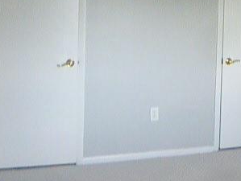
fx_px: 432
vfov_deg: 23.2
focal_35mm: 62
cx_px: 185
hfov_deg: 30.6
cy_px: 28
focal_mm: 5.2
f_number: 3.3
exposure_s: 1/30
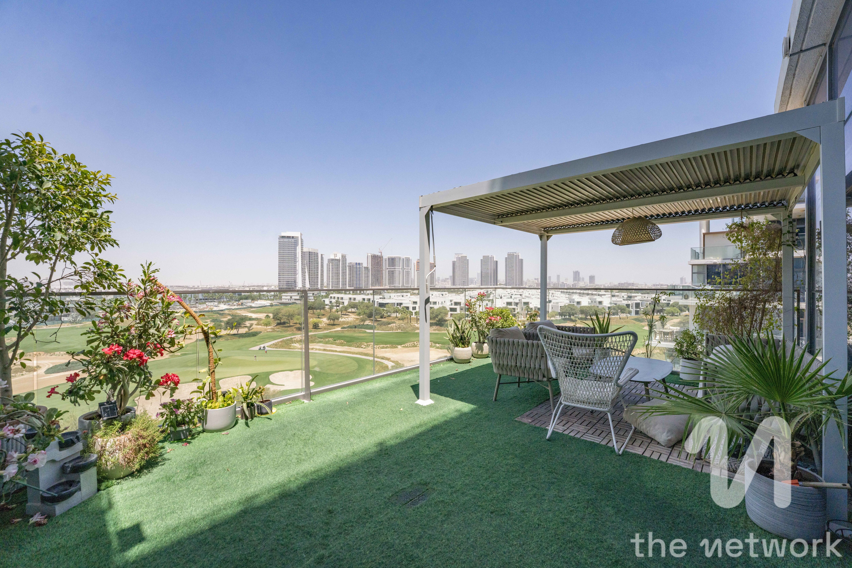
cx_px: 426
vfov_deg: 81.2
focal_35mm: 14
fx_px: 331
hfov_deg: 104.3
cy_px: 284
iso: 640
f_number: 8
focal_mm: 14
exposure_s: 1/4000
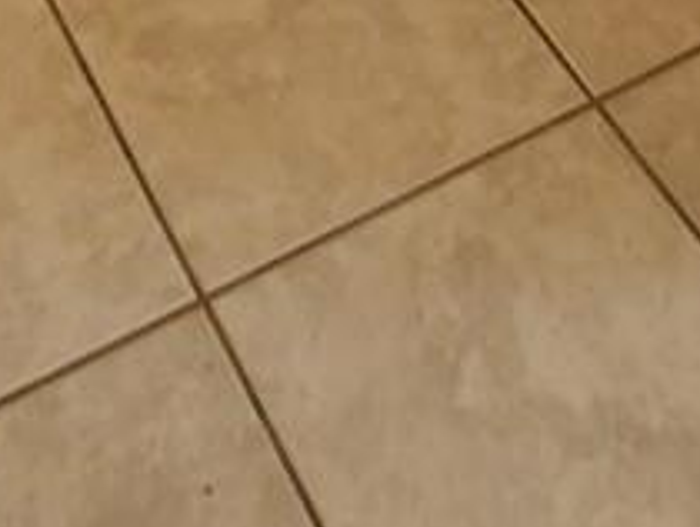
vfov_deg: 10.2
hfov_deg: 21.5
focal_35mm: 89
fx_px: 1802
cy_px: -1194
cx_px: 60
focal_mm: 2.2
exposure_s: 1/60
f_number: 2.2
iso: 80
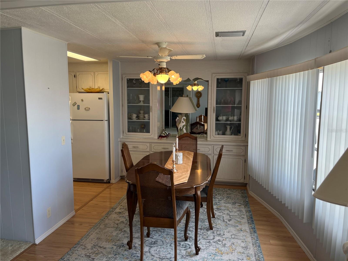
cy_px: 130
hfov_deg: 67.3
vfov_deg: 53.1
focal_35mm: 26
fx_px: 261
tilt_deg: -7.9
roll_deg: -0.9
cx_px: 174
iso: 32
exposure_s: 1/145
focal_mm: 5.1
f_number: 1.6
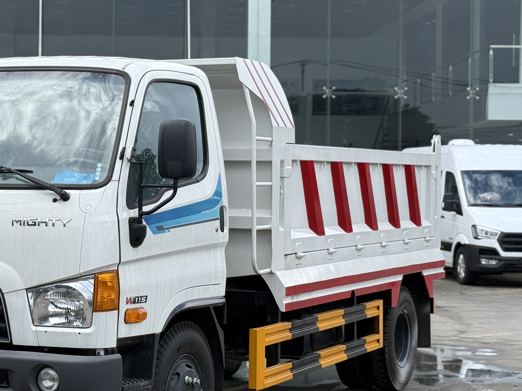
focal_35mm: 87
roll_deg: -0.7
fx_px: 1312
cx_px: 155
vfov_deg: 17.0
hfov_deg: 22.4
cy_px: 203
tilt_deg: +0.3
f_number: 1.78
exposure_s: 1/2208
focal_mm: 6.76
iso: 80
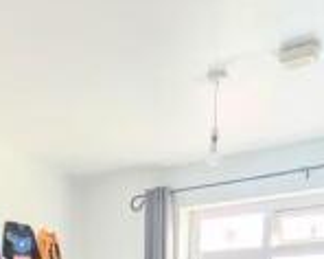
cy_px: 438
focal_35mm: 54
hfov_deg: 34.2
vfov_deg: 21.1
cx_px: 91
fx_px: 517
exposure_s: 1/65
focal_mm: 1.85
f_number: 2.2
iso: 43
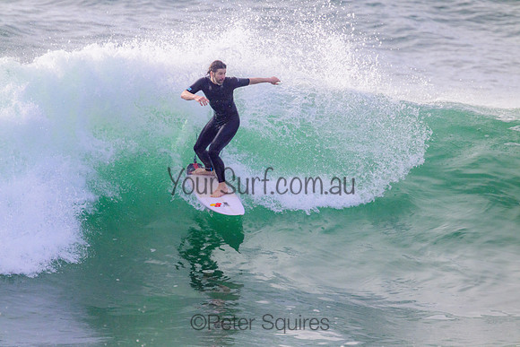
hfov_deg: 2.6
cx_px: 260
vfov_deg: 1.7
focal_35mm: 800
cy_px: 174
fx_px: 11558
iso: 1400
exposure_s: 1/2000
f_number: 11
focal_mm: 800
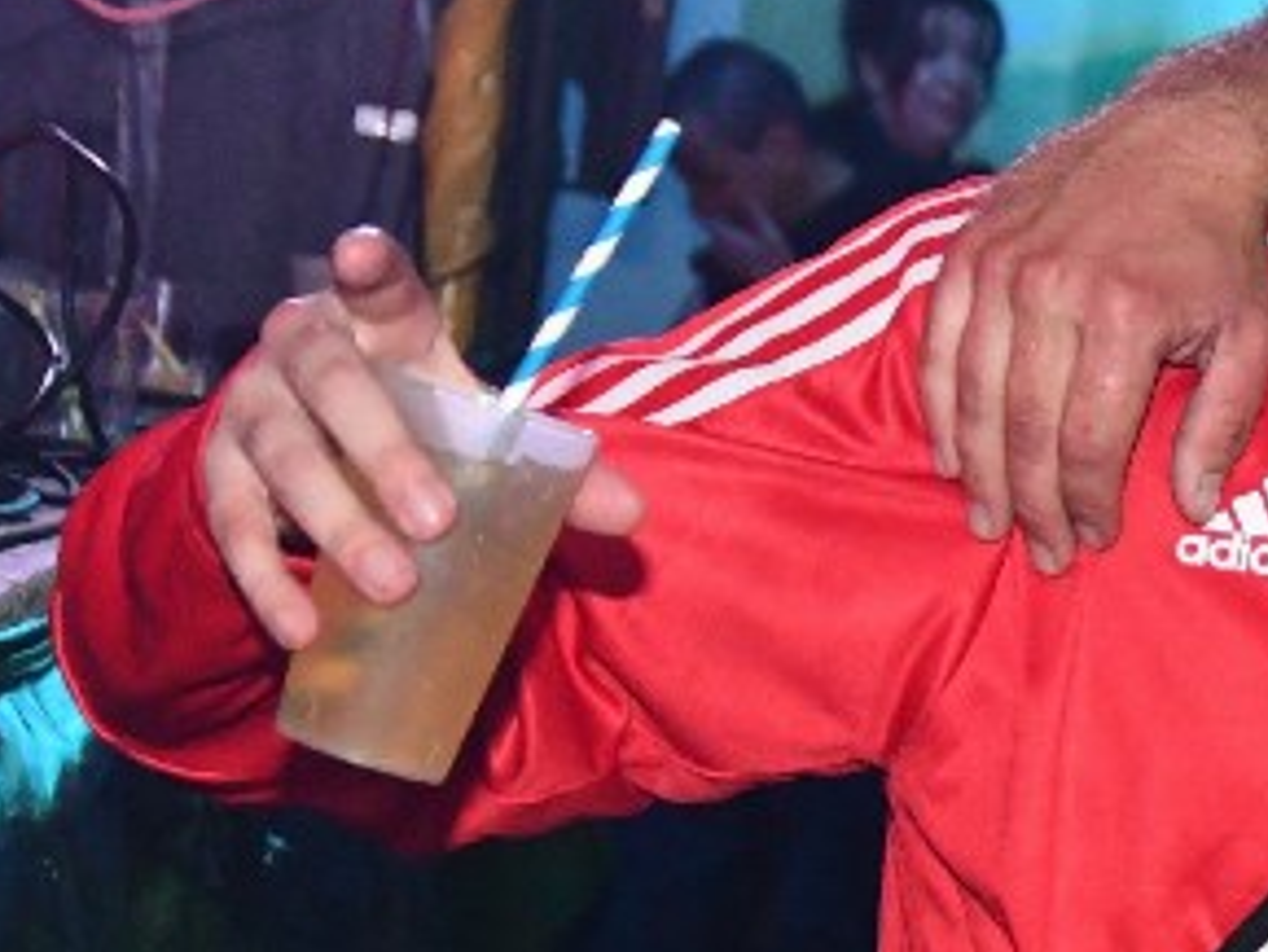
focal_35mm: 194
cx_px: 1856
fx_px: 7109
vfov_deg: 7.7
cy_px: 733
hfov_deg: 9.9
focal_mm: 38
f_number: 4.5
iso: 5000
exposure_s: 1/60
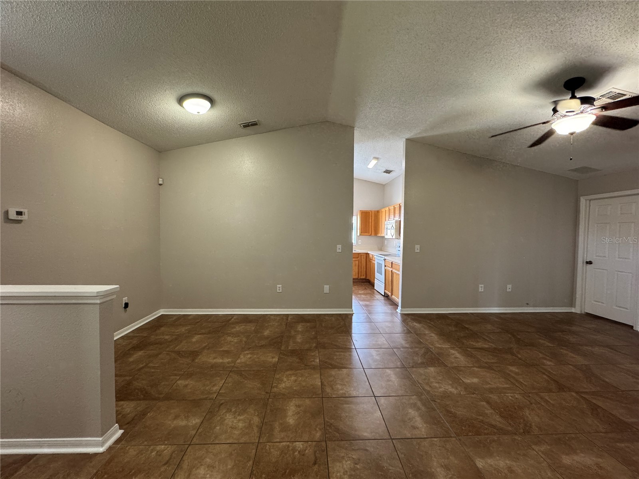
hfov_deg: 102.1
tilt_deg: -1.3
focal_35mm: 14
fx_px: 258
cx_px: 320
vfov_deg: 85.7
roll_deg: -0.3
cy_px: 240
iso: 320
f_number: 2.2
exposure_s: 1/60
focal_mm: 2.22
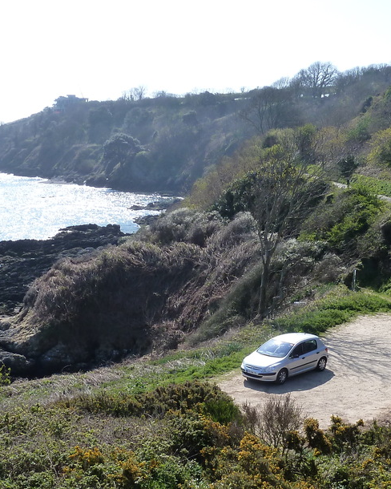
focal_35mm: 48
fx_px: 694
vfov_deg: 38.4
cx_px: 191
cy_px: 318
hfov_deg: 31.4
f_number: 4.5
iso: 125
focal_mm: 4.1
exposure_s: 1/400
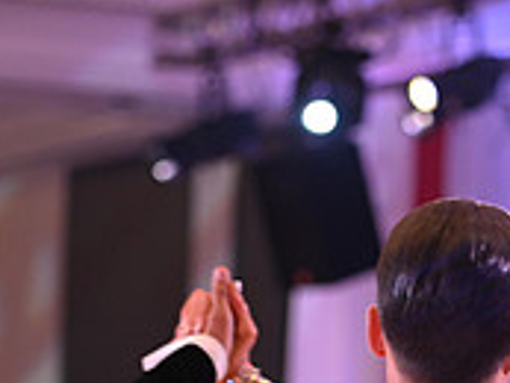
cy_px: 470
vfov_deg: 4.2
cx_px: 457
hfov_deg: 5.6
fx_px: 5219
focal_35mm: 354
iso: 1600
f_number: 4.5
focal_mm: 110
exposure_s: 1/200
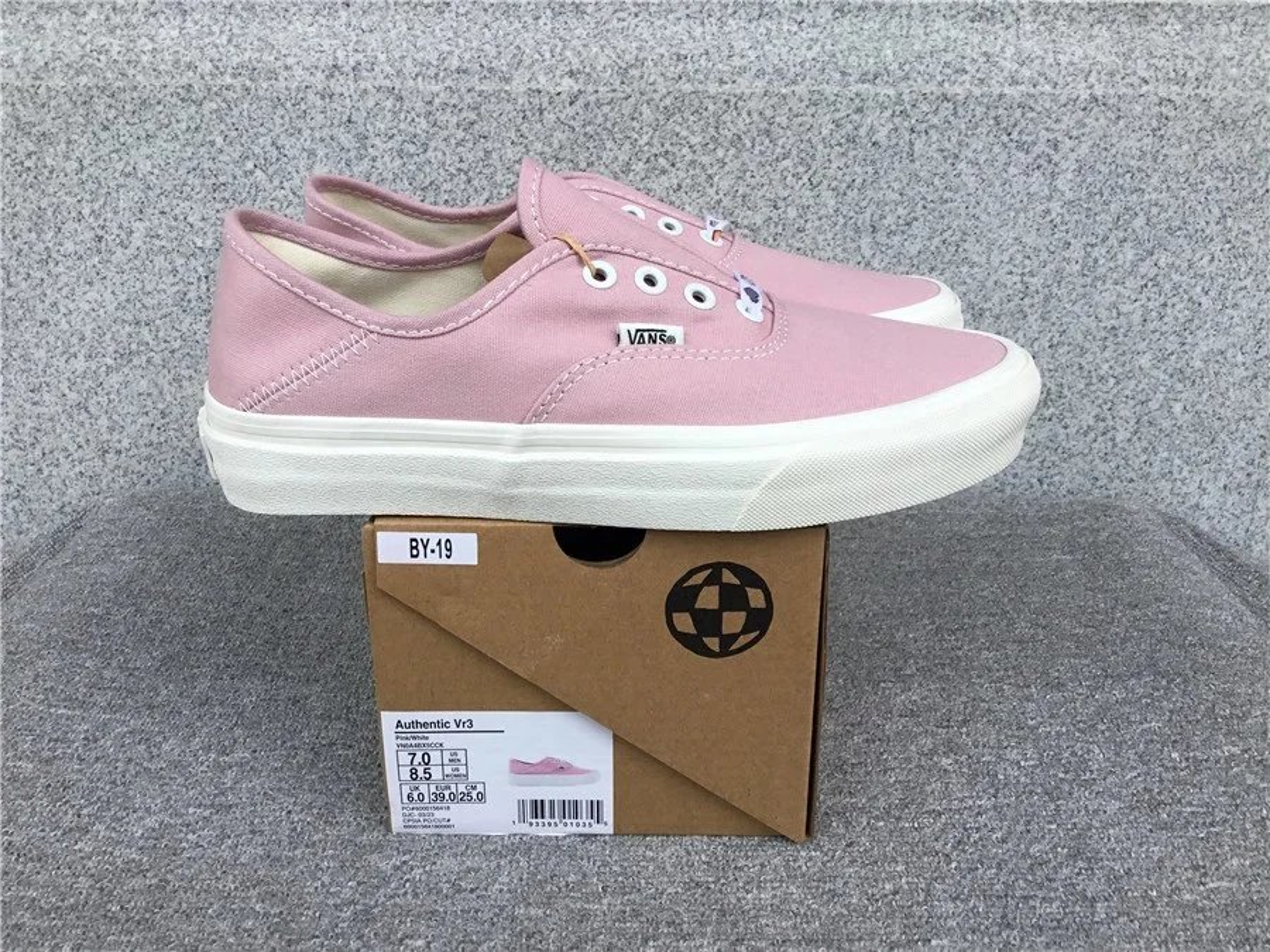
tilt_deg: -21.0
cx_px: 635
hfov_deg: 58.4
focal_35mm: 31
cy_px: 476
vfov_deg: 45.4
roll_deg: +0.2
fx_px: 1137
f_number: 2.4
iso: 25
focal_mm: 3.3
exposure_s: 1/407
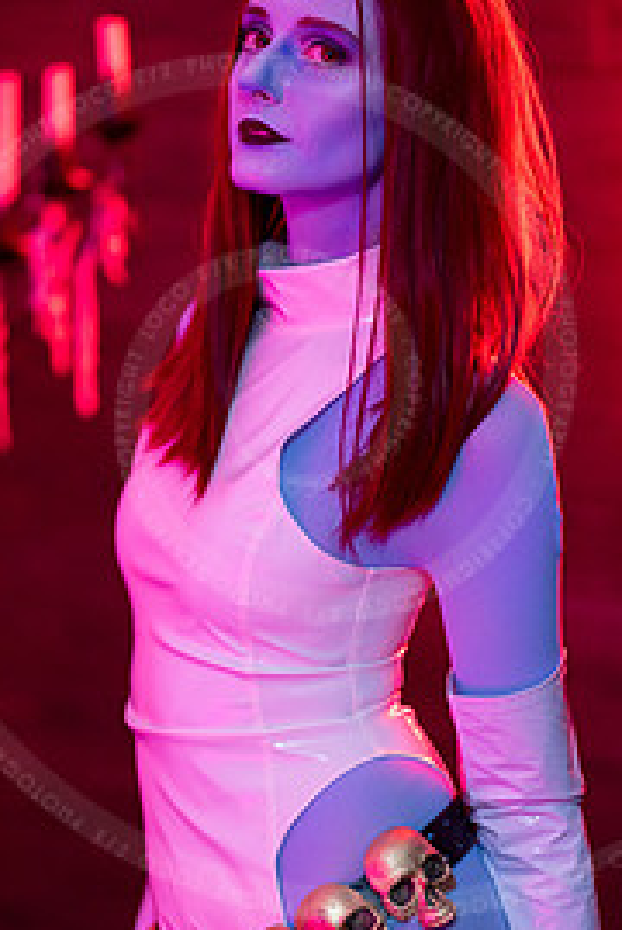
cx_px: 339
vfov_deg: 14.4
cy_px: 474
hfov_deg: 9.7
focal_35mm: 142
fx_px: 3670
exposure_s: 1/250
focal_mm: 85
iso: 1250
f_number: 1.2
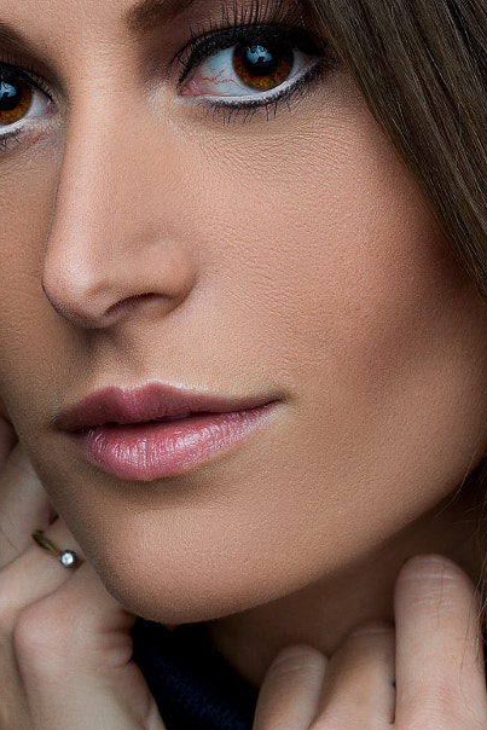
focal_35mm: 159
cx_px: 248
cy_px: 424
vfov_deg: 12.9
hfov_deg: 8.6
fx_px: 3224
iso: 200
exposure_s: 1/125
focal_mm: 60
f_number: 16
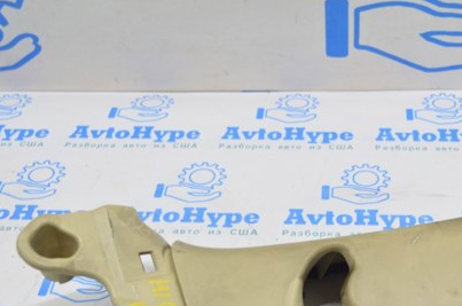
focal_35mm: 62
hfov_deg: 32.1
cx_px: 313
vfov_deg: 21.6
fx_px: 794
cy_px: 231
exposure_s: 1/20
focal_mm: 26
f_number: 5.6
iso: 400
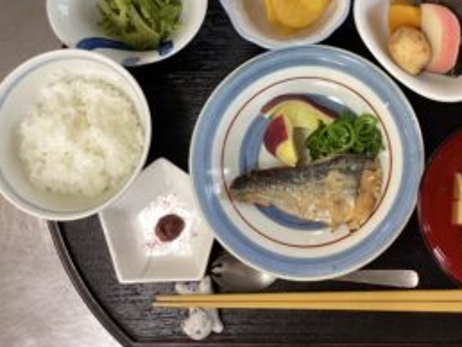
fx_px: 601
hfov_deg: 41.5
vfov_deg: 32.0
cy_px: 115
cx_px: 309
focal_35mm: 45
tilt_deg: -83.4
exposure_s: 1/60
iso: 250
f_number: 2.4
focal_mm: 3.3
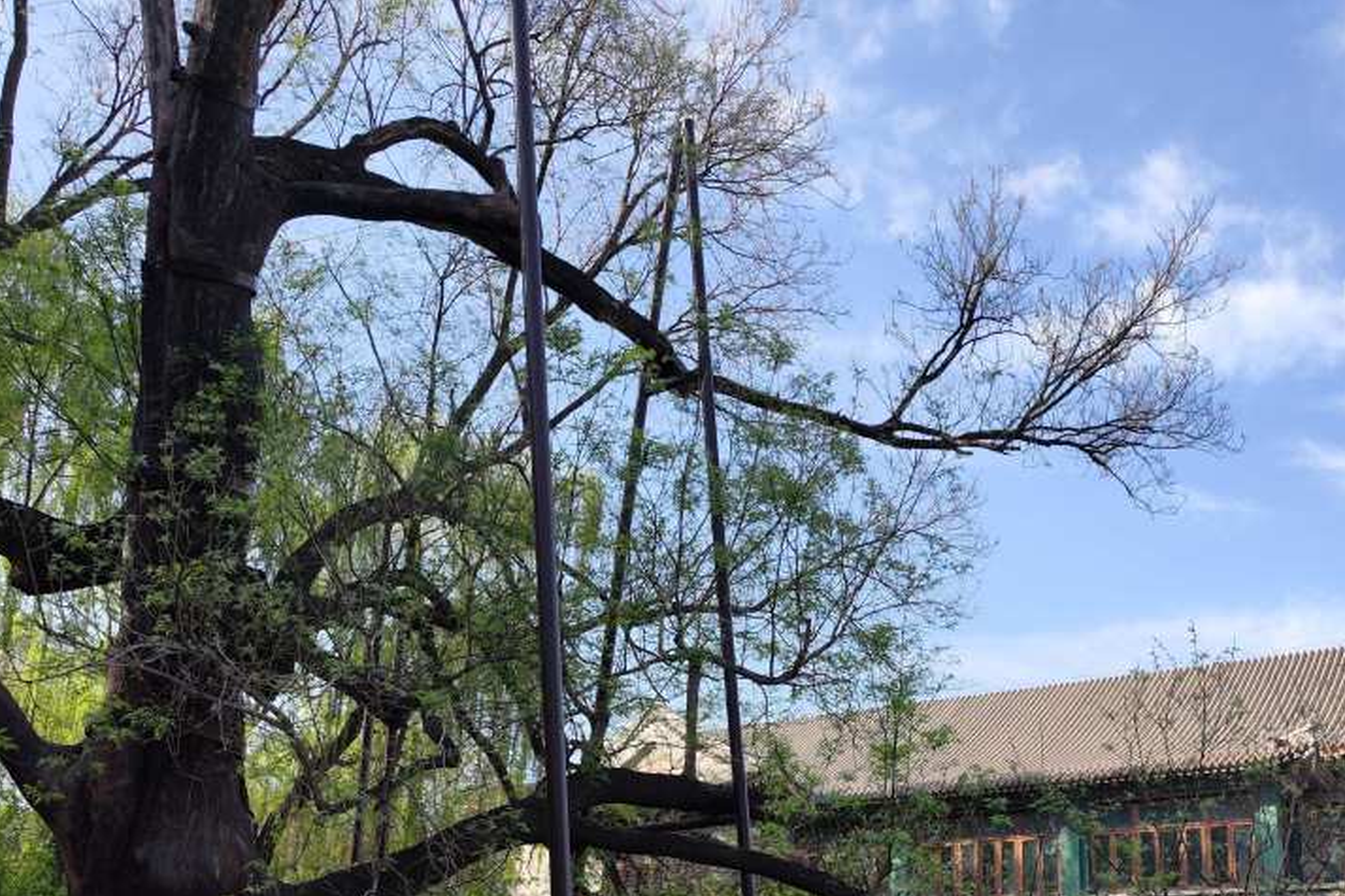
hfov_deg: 54.2
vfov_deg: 36.6
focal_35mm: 35
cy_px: 705
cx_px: 785
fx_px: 1307
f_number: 1.9
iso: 50
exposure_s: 1/1282
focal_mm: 6.92
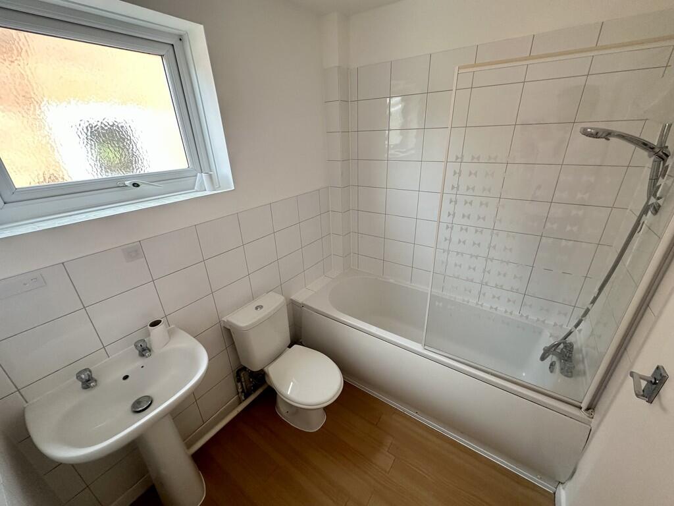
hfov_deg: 102.1
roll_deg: +2.1
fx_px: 273
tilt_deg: -24.3
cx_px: 337
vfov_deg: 85.7
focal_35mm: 14
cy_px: 253
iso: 125
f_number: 2.2
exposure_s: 1/99
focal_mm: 2.22
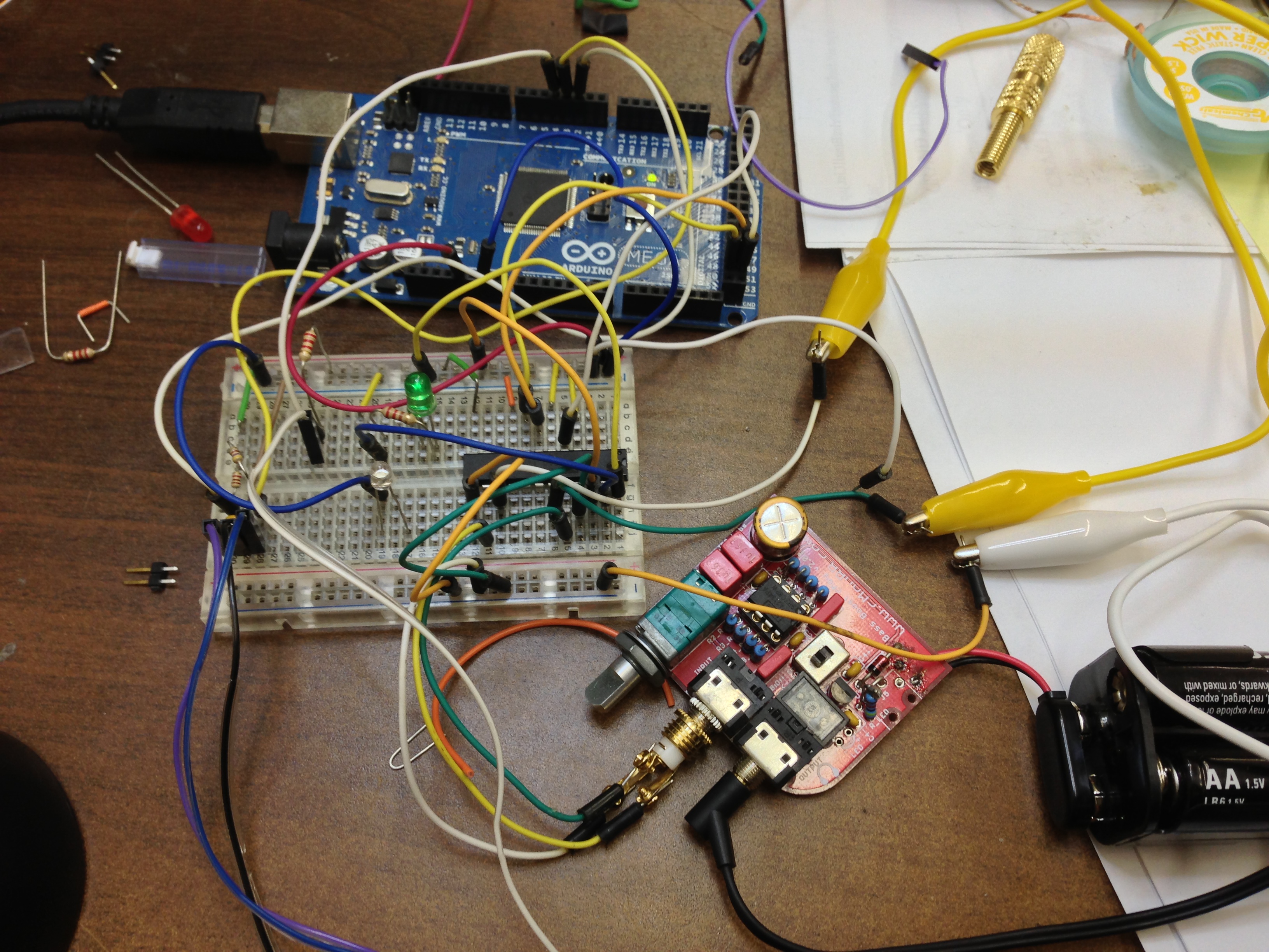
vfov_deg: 42.9
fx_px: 1210
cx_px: 634
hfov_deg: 55.4
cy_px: 476
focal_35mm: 33
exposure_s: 1/40
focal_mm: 4.13
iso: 50
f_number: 2.4
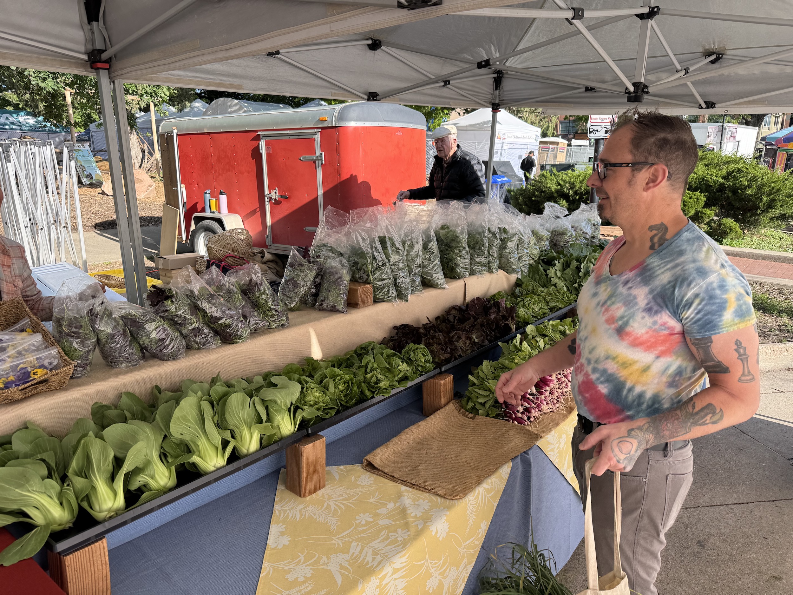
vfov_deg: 56.8
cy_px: 298
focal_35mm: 24
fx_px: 550
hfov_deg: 71.6
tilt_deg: -12.7
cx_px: 396
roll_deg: +0.4
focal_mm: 6.76
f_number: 1.78
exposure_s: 1/912
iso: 80
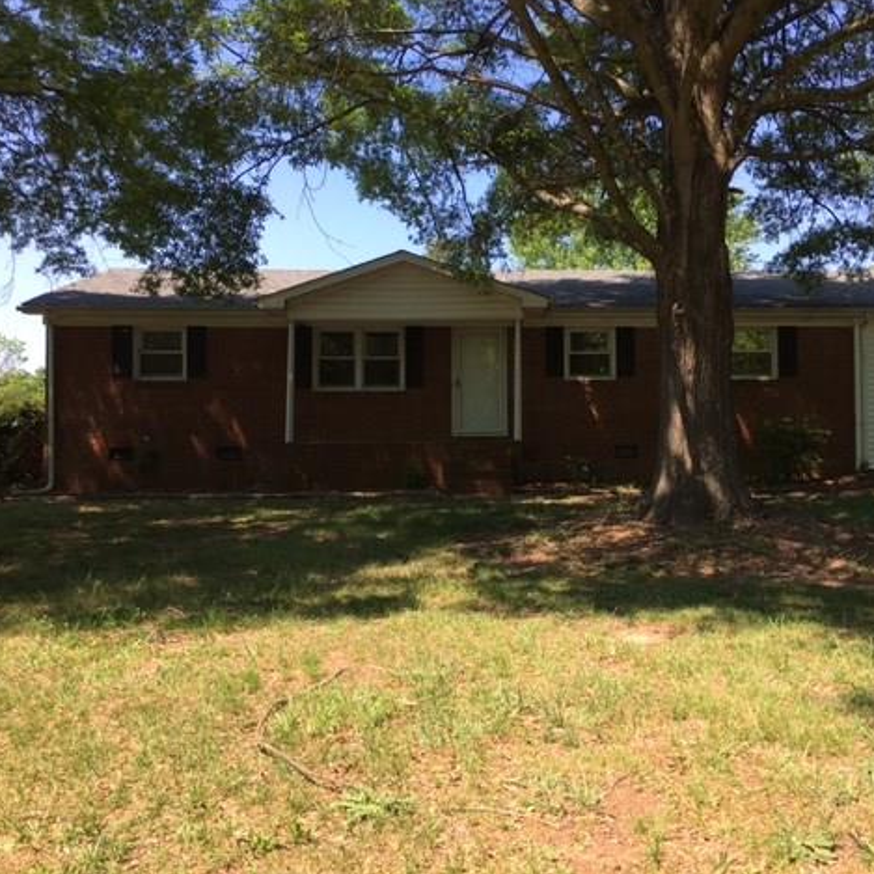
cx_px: 526
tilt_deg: +2.1
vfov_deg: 47.2
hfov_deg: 46.9
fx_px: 1000
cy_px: 429
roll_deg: +1.3
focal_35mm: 35
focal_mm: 4.15
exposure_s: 1/481
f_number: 2.2
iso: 25
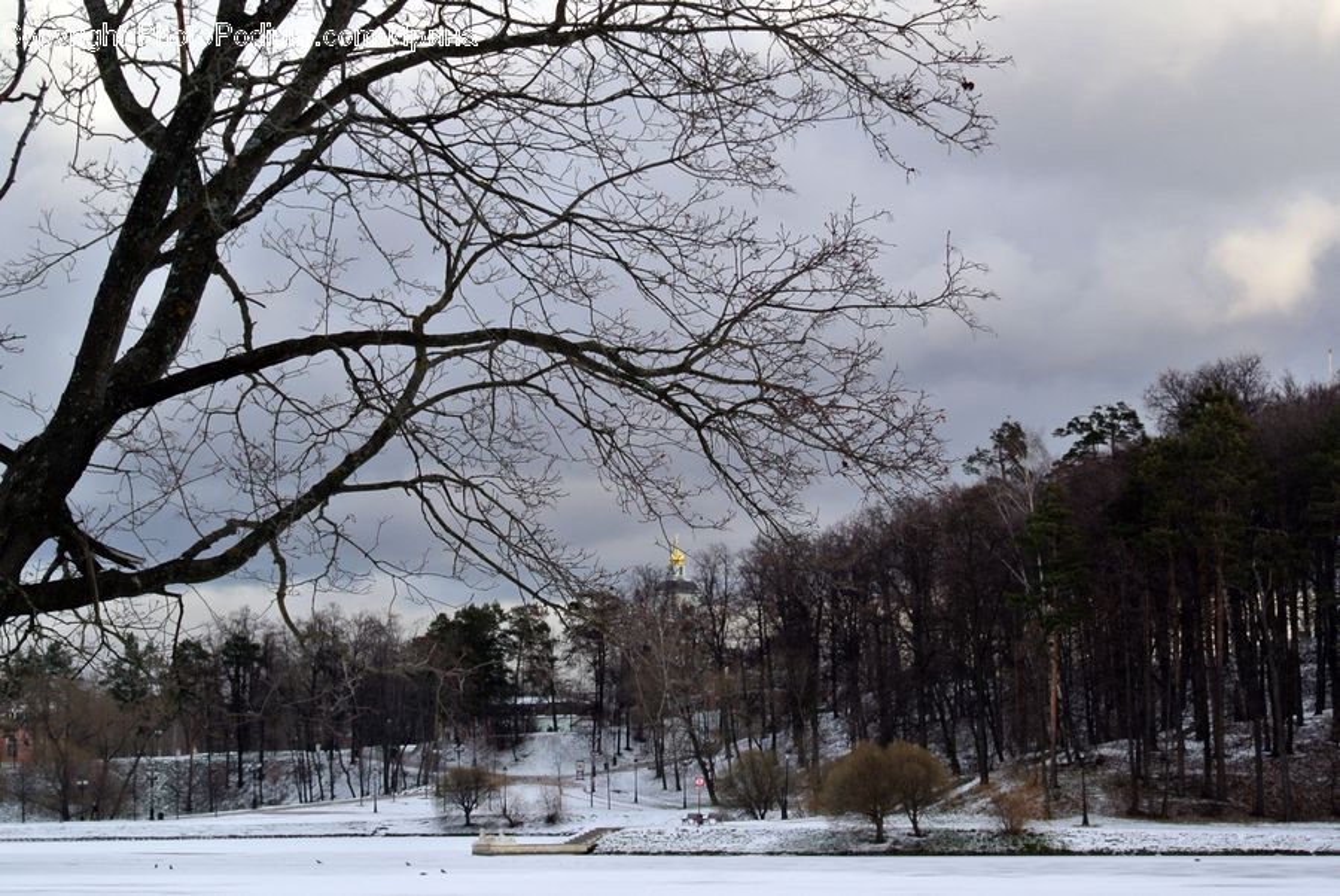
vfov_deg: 16.9
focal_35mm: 81
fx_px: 3018
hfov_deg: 25.0
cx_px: 670
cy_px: 448
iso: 100
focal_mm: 30
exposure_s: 1/100
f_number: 5.6
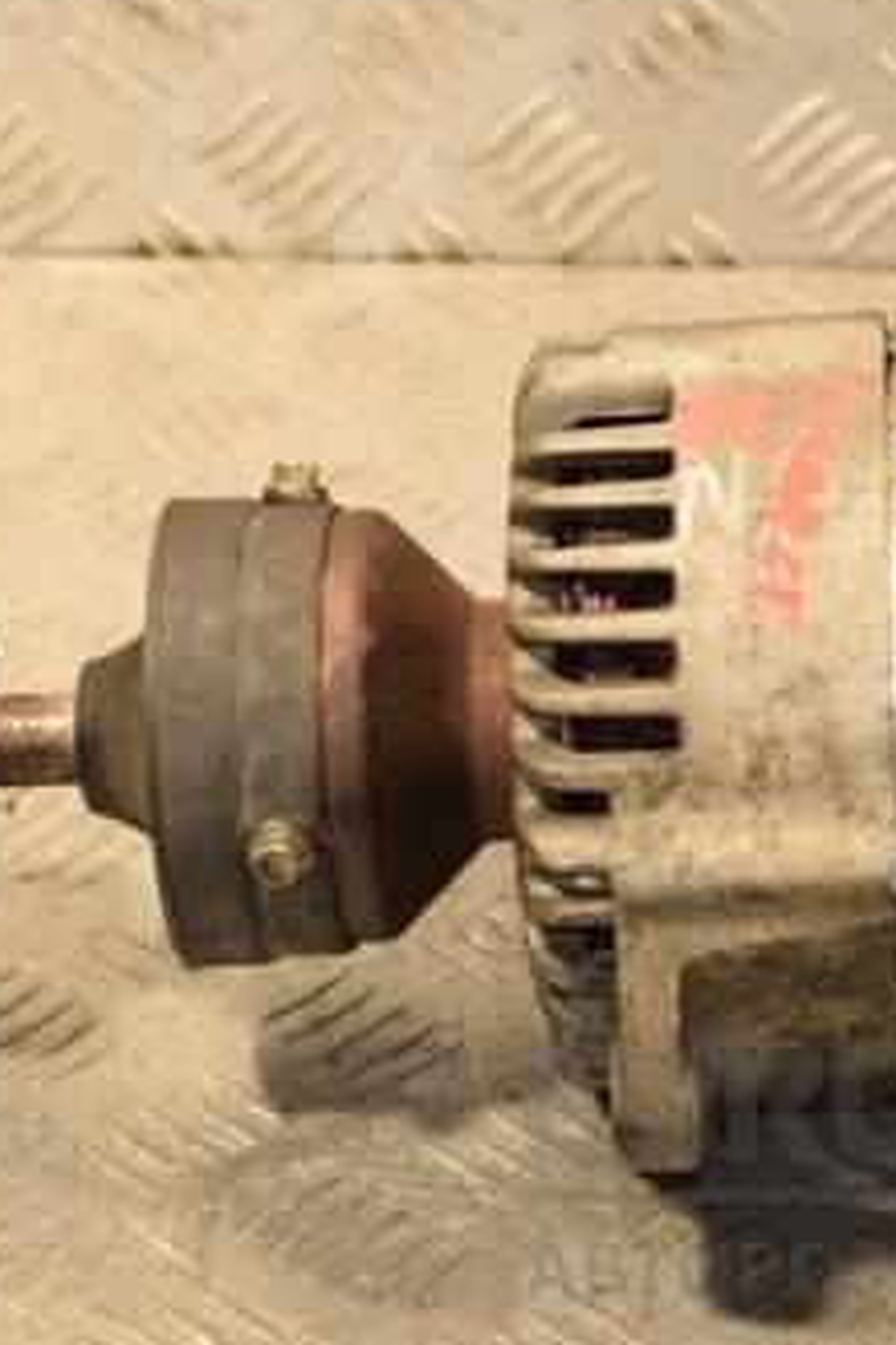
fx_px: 5301
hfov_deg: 9.7
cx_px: 448
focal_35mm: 142
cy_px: 558
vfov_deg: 14.4
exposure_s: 1/125
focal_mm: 52
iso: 800
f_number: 5
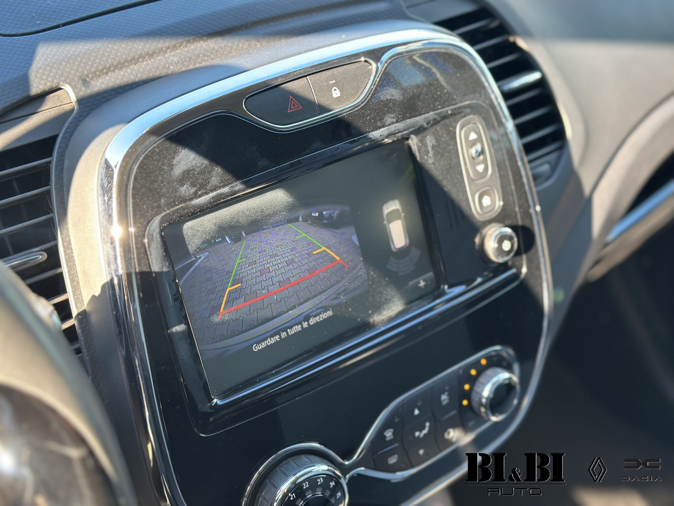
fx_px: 935
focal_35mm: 48
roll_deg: -0.1
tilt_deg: -36.1
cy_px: 253
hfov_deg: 39.7
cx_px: 337
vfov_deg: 30.3
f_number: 1.78
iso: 125
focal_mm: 6.86
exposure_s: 1/112
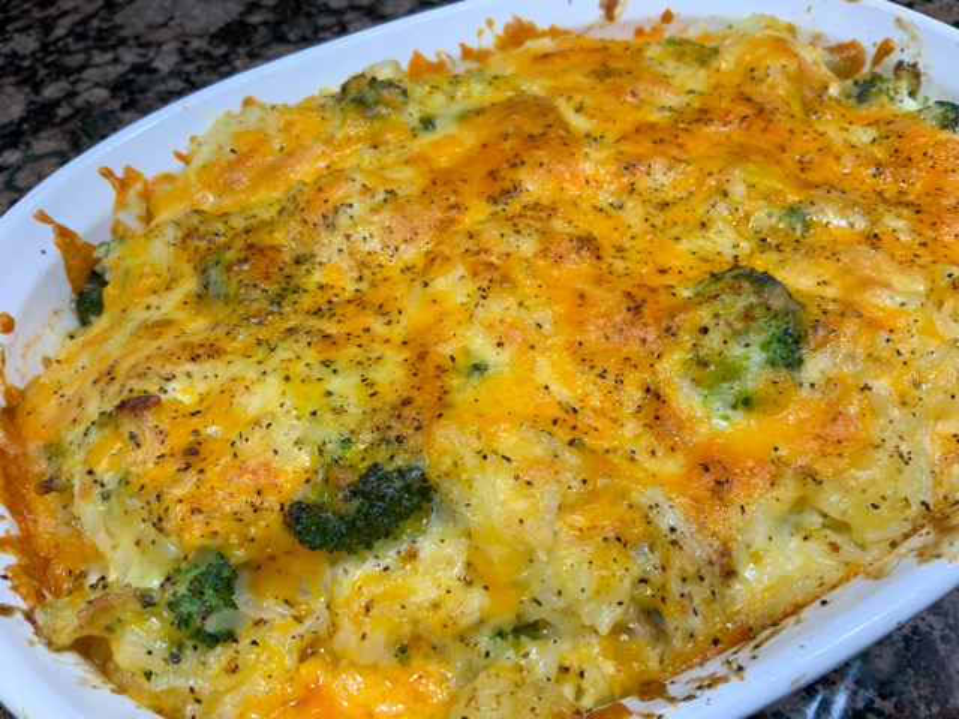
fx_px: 803
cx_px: 480
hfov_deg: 61.7
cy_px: 360
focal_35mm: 29
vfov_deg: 48.2
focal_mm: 3
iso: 64
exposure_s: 1/120
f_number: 1.8
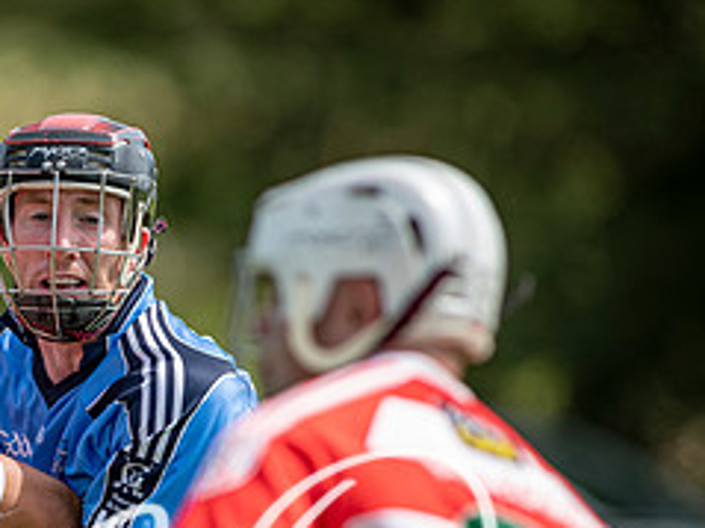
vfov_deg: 1.4
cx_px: -115
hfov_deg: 1.9
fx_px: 21415
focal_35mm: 1052
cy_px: 503
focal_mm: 300
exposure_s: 1/1600
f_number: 2.8
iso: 100
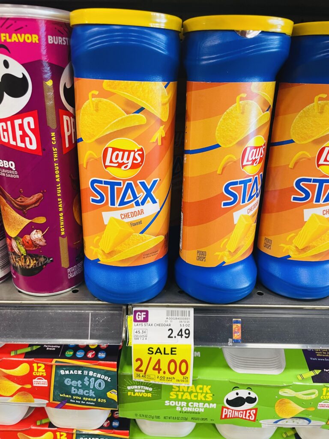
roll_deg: -1.1
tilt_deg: -25.1
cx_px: 164
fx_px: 329
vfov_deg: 67.3
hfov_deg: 53.1
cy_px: 220
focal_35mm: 26
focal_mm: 4.2
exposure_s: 1/60
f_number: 1.6
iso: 160
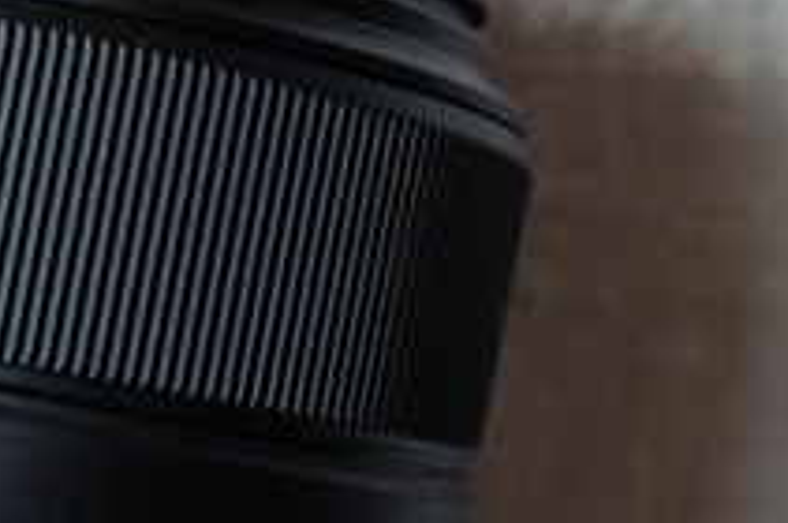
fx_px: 2688
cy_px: 288
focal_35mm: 123
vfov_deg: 11.1
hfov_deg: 16.3
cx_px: 0
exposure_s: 1/50
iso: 400
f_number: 5.5
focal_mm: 30
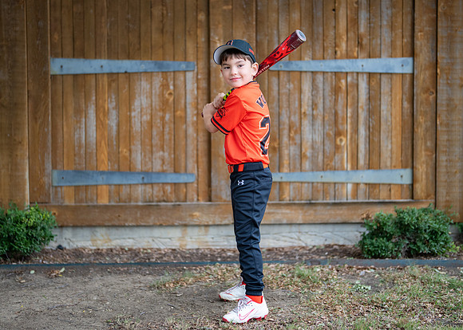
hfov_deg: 31.9
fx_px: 809
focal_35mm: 62
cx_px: 228
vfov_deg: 23.1
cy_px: 149
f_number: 1.2
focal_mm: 50
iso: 500
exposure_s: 1/640
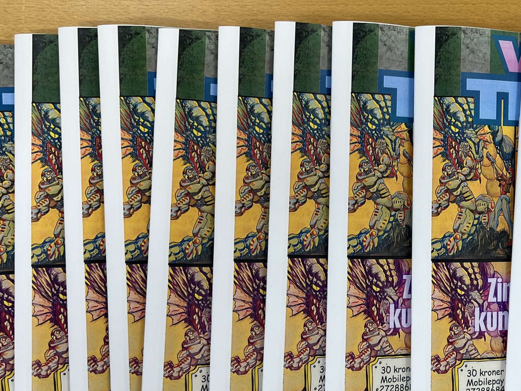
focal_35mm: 45
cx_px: 349
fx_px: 677
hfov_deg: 41.5
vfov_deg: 32.2
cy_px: 214
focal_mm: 5.7
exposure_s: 1/100
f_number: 1.5
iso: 64
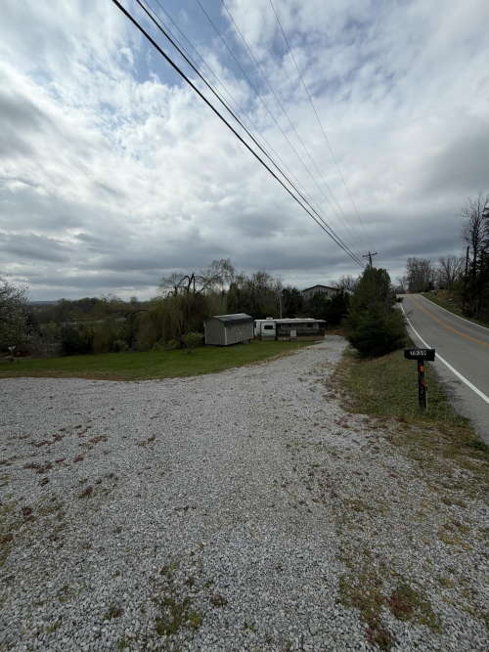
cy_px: 326
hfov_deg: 85.7
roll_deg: +1.1
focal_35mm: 14
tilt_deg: -5.6
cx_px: 244
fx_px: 264
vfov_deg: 102.1
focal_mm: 2.22
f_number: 2.2
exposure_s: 1/1901
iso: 20
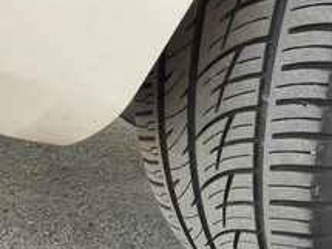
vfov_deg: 26.6
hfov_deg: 33.7
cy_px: 192
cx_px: 296
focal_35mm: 54
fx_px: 518
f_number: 1.8
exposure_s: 1/122
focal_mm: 3
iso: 20
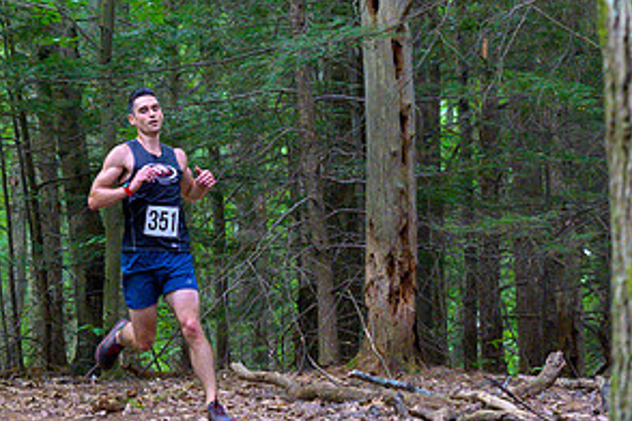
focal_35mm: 246
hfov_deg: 8.4
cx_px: 258
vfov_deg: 5.6
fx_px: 4318
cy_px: 192
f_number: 4
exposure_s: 1/200
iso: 8000
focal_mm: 95
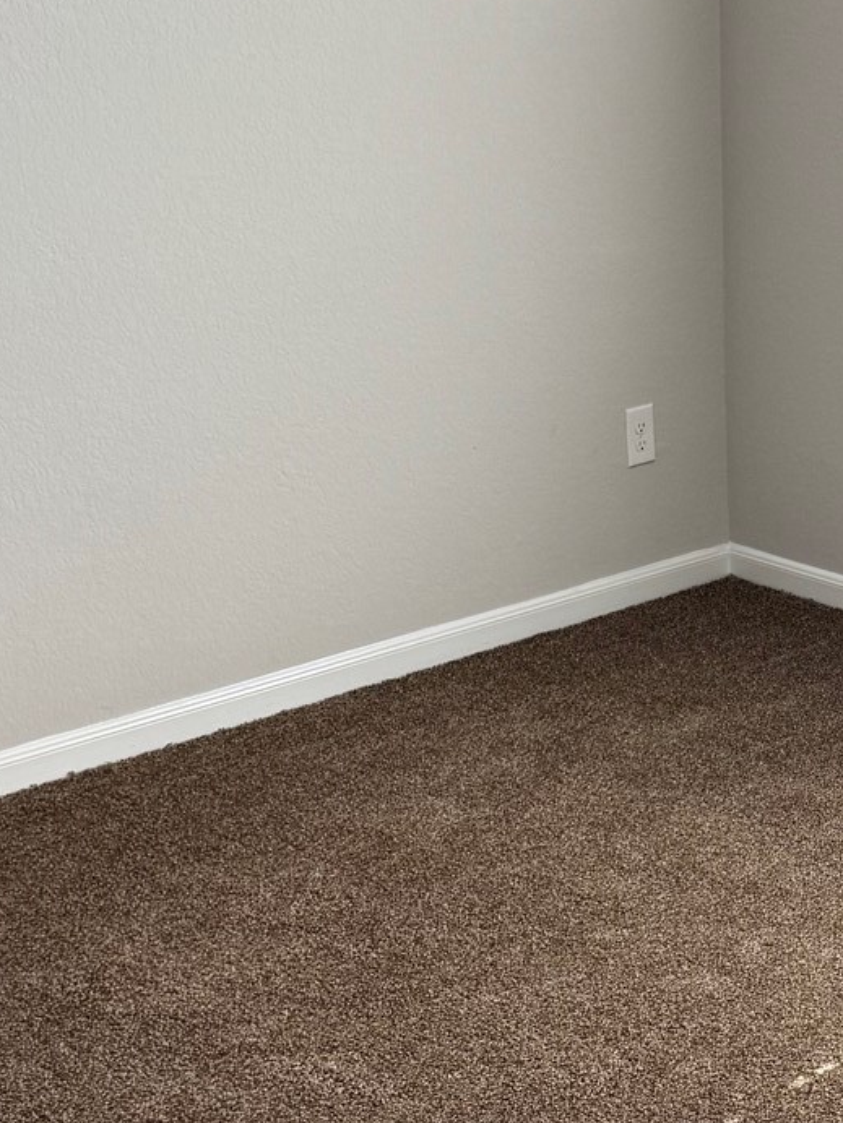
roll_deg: -0.3
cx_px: 887
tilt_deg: -21.4
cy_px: 755
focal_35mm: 71
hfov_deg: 20.0
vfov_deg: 27.2
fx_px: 2305
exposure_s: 1/120
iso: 100
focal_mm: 6.76
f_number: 1.78
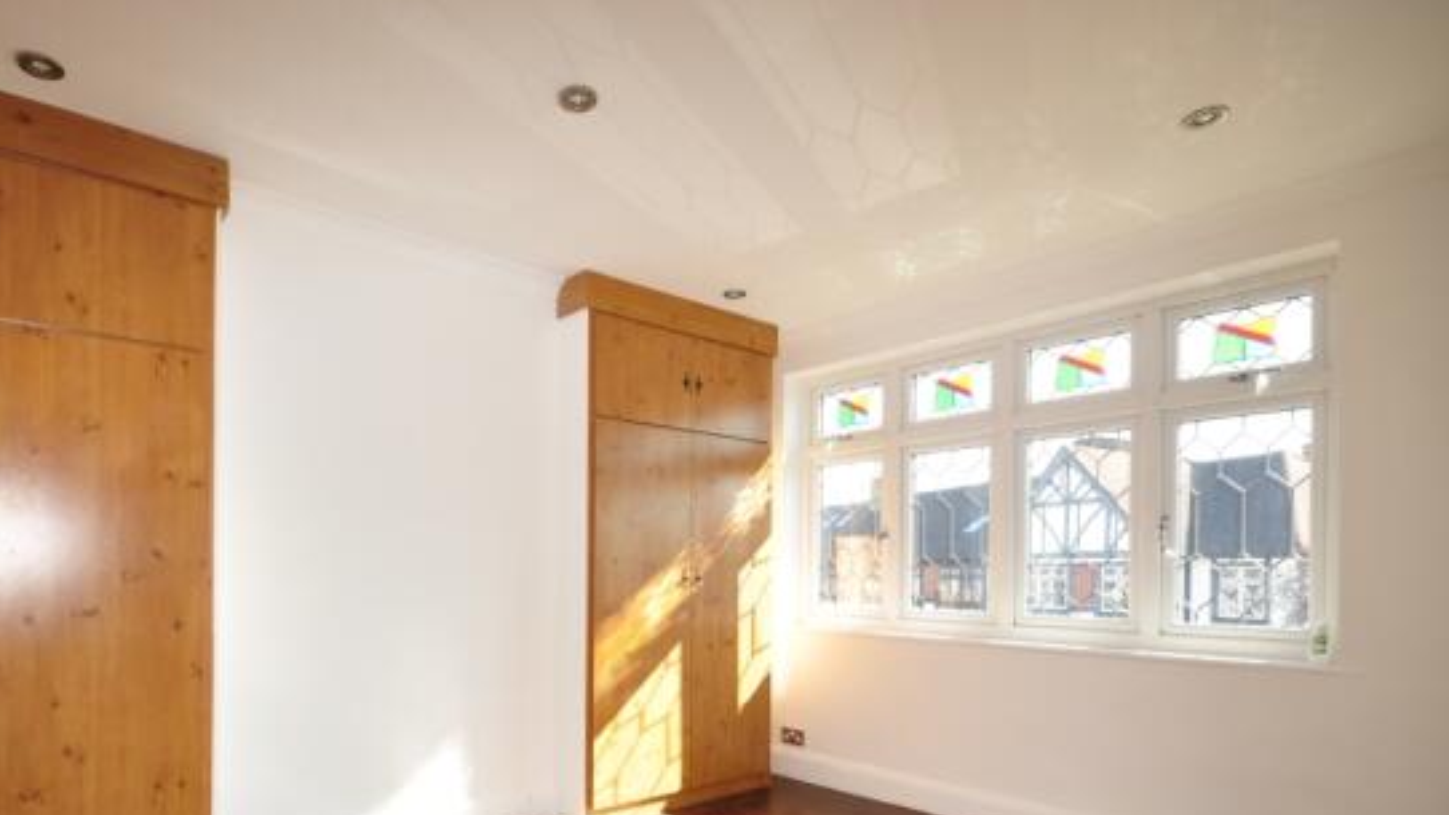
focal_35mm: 19
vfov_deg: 56.8
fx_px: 730
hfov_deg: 88.3
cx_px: 575
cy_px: 558
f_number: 10
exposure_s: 1/15
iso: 200
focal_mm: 10
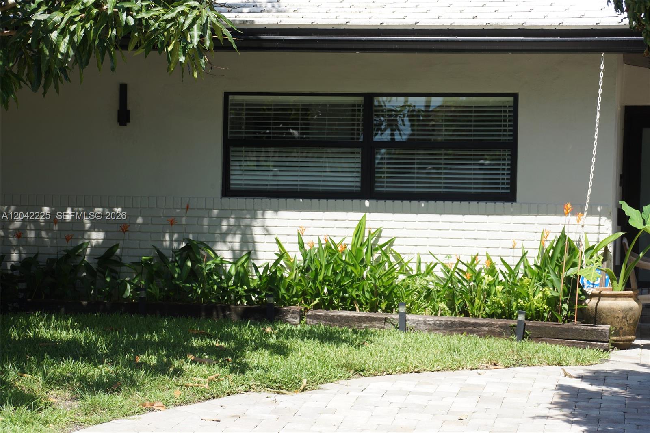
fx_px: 1895
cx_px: 325
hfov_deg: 19.5
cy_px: 216
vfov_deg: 13.0
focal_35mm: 105
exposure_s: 1/250
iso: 100
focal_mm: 70
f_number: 7.1
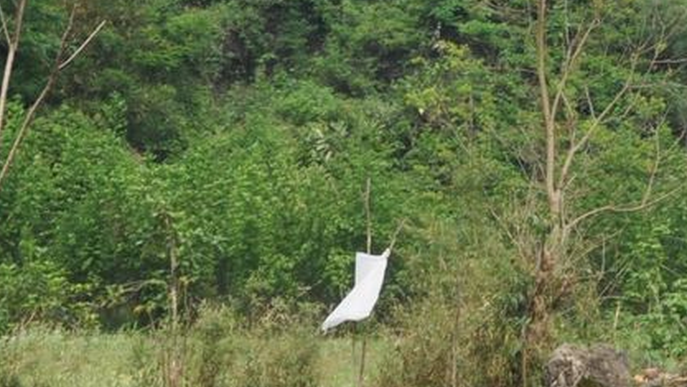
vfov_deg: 8.8
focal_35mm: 137
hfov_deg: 15.0
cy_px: 58
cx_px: 895
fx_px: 2497
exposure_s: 1/400
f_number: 10
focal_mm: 28
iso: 800
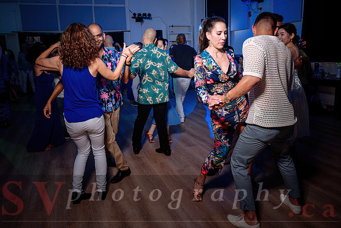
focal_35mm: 28
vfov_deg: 46.4
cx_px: 159
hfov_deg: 65.5
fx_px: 265
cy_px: 99
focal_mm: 24
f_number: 4.5
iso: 800
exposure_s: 1/80
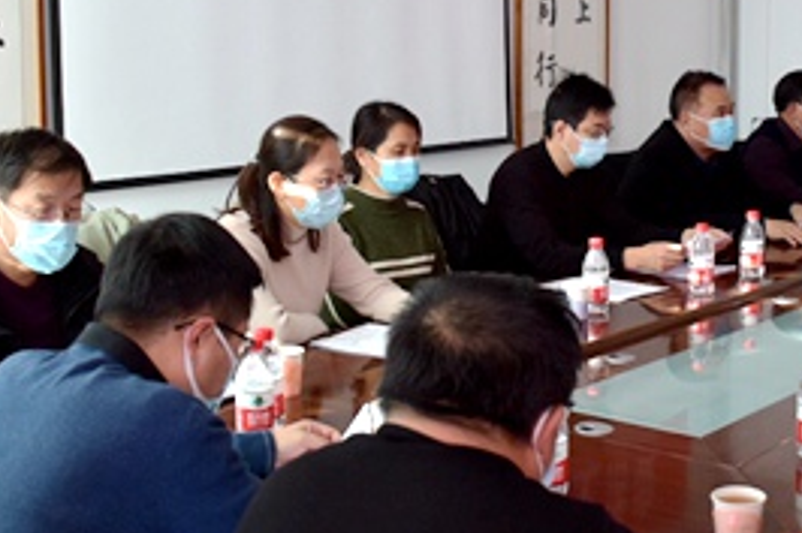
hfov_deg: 32.3
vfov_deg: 22.0
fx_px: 1358
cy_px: 123
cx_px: 594
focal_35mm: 61
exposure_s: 1/160
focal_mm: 18
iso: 400
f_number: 3.5
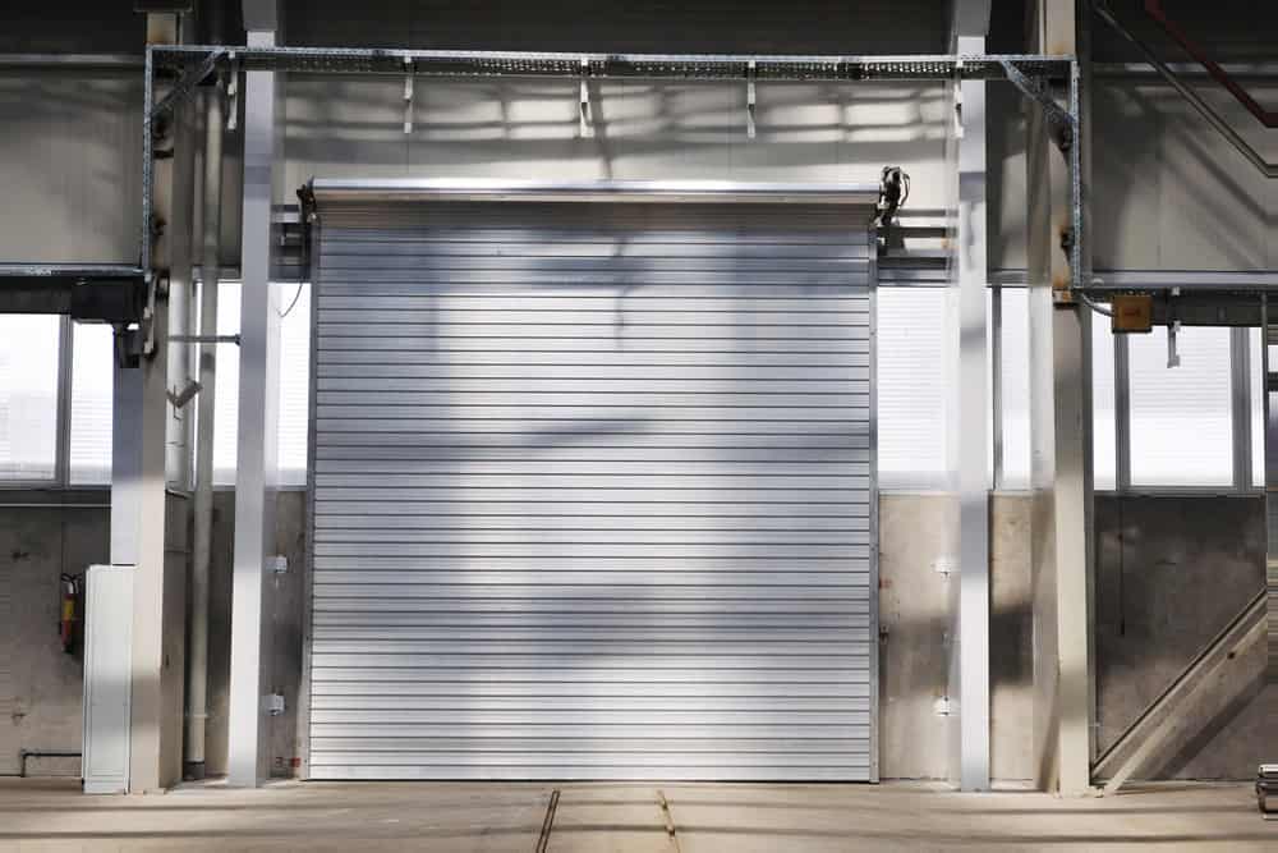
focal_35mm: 58
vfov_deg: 23.4
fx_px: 2059
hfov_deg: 34.5
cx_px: 639
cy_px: 426
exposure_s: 1/320
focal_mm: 58
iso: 100
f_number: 5
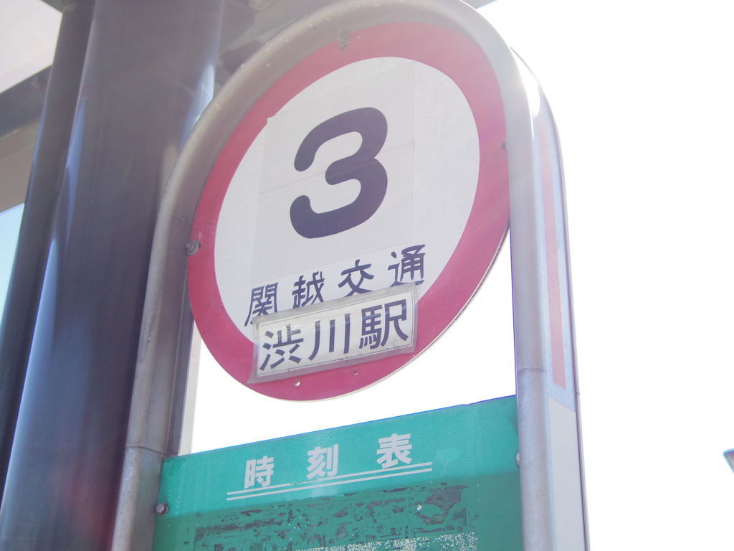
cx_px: 367
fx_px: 997
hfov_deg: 40.4
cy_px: 276
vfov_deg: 30.9
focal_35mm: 47
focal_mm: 8.5
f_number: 1.9
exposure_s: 1/2000
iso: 250
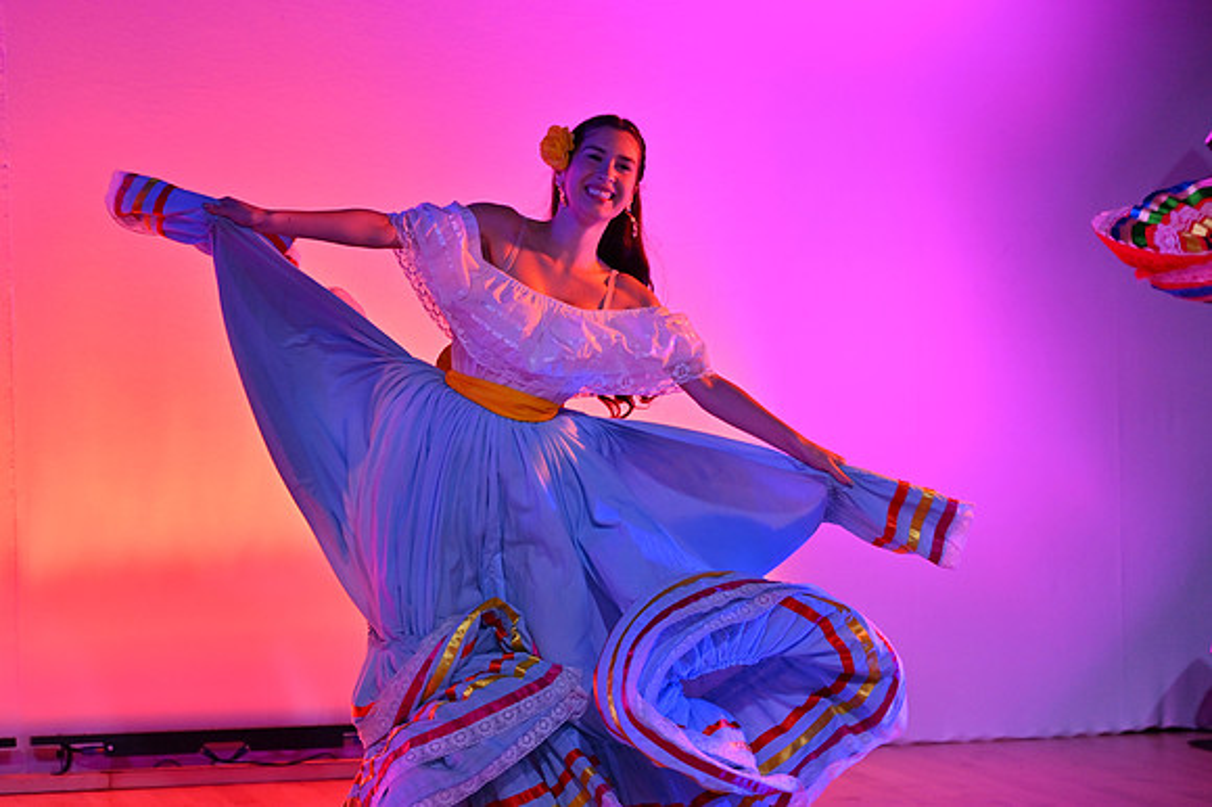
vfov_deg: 13.0
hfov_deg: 19.5
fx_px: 3533
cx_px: 606
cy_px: 404
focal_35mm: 105
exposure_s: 1/500
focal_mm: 70
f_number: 2.8
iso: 220
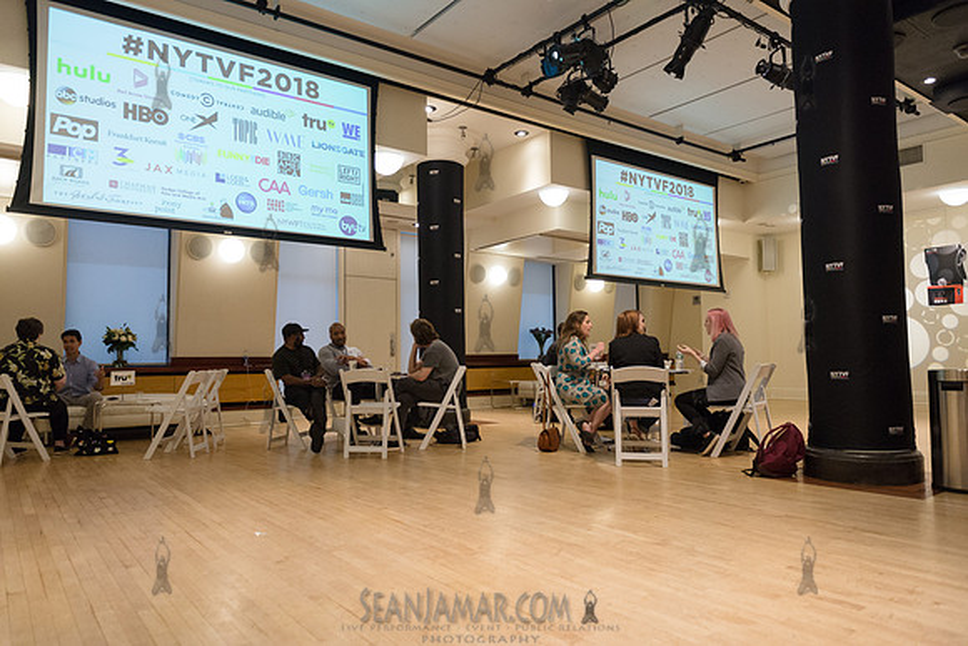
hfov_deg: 73.7
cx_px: 484
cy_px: 323
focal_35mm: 24
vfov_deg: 53.2
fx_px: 645
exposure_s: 1/320
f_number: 4
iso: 2500
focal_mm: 24
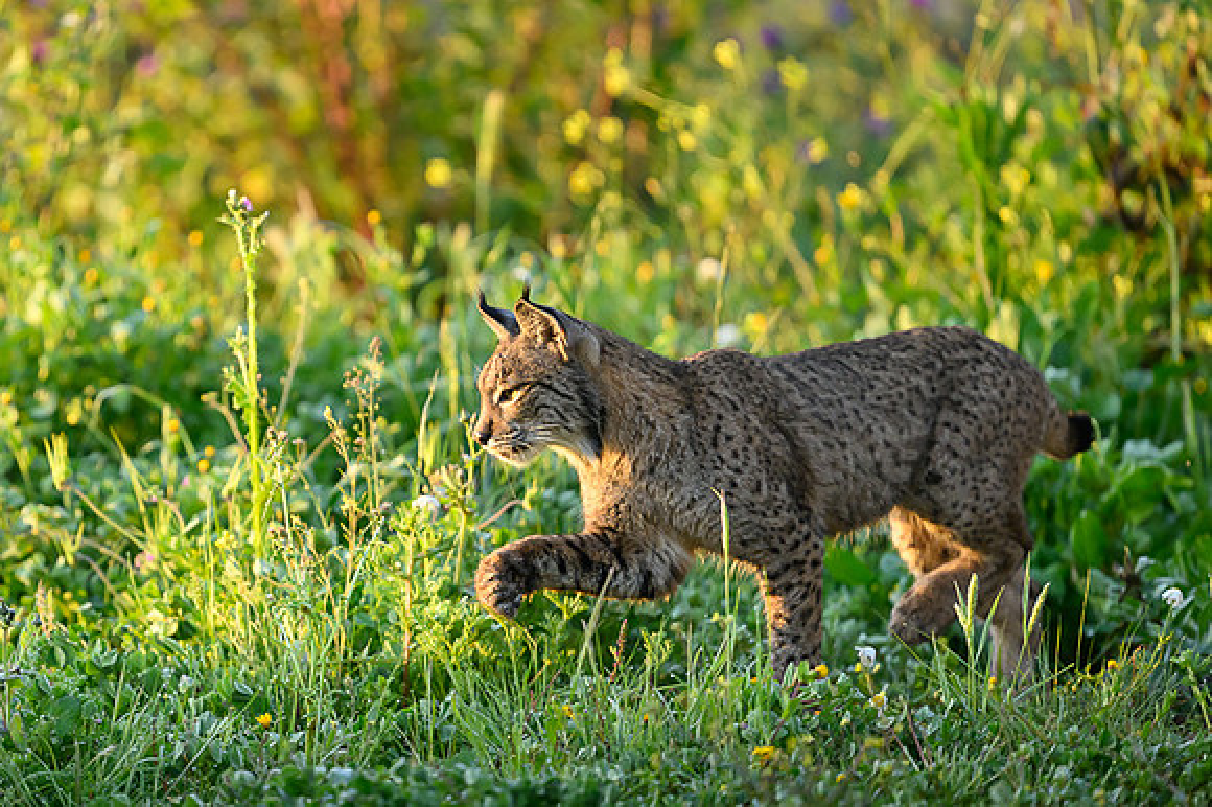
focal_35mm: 553
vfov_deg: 2.5
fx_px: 18617
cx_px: 385
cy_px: 409
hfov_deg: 3.7
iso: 1800
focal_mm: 400
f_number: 2.8
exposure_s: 1/1600
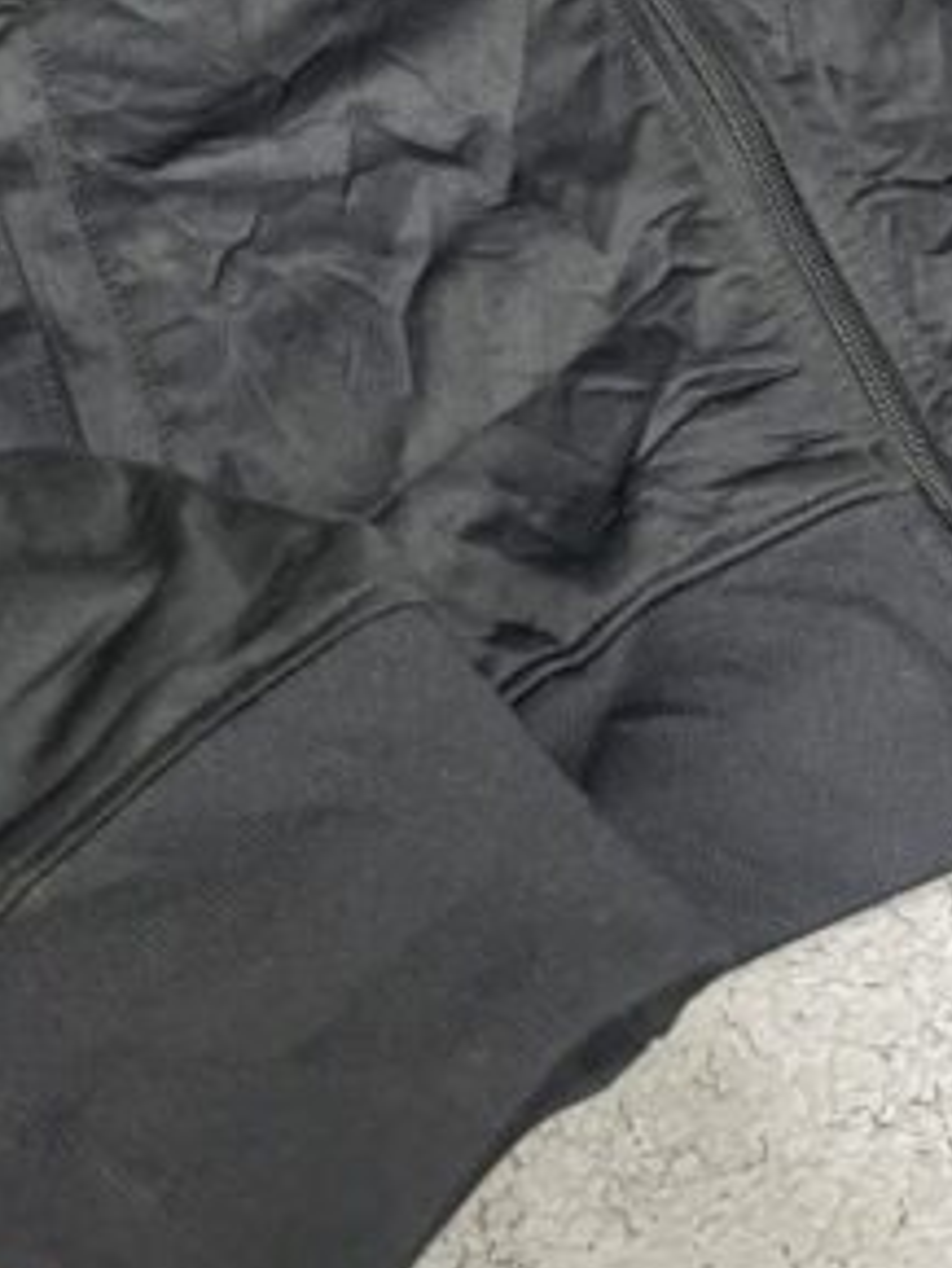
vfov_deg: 37.4
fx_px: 1759
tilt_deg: -65.2
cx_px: 377
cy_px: 156
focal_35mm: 48
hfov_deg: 30.2
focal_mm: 4.2
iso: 500
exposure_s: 1/33
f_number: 1.6
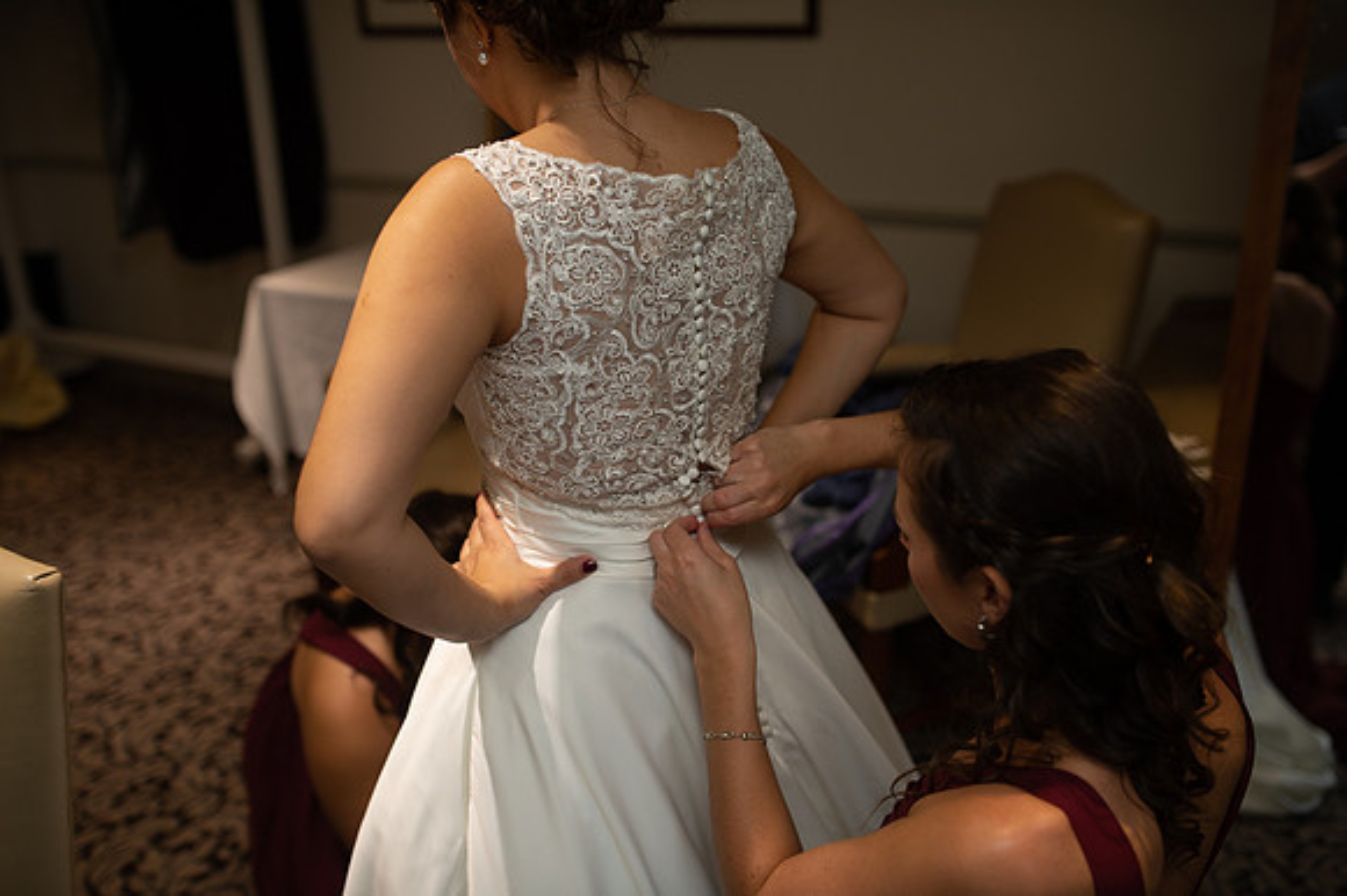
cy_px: 448
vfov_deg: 37.8
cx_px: 674
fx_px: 1309
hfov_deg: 54.5
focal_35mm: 35
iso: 500
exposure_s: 1/100
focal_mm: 35
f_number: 2.5
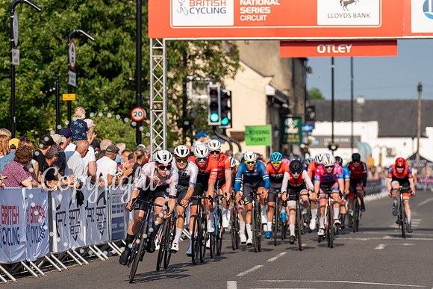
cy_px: 172
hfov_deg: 8.8
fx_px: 2802
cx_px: 174
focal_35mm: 233
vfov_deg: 5.9
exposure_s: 1/1000
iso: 160
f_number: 4.5
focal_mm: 194
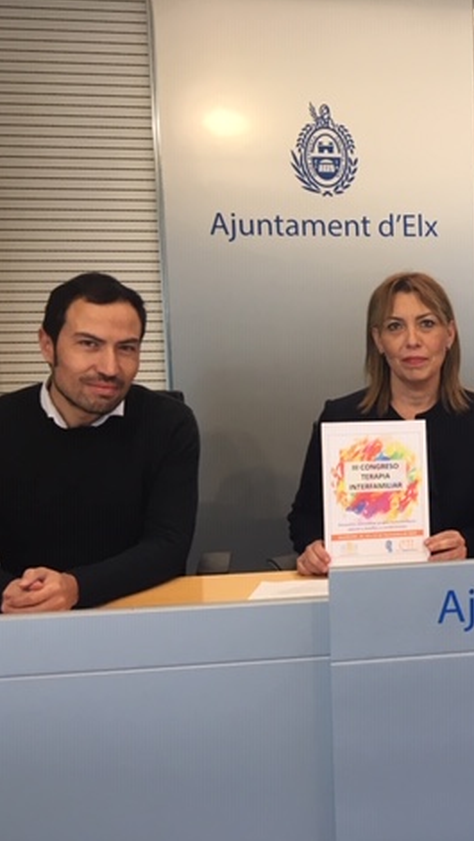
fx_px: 959
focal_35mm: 43
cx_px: 526
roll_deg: -0.4
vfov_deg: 47.3
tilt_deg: -4.9
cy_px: 420
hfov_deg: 25.6
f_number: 2.2
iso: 40
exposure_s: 1/33
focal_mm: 4.15
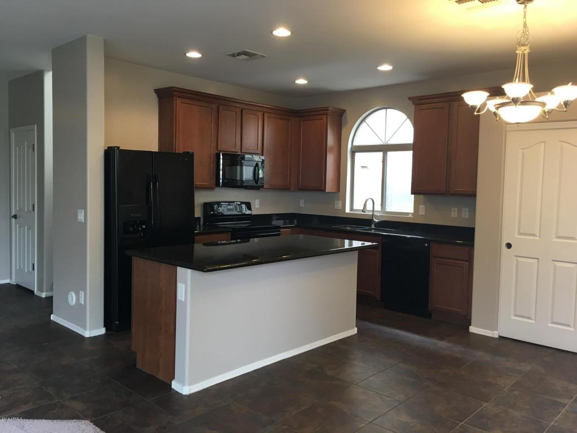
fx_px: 483
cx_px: 288
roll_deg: -1.5
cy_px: 216
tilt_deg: -2.2
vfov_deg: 48.2
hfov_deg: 61.7
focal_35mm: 29
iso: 64
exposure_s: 1/30
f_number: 2.2
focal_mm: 4.15
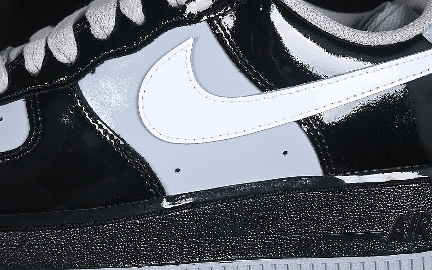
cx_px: 218
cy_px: 115
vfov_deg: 14.7
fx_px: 1048
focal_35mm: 89
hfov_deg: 23.3
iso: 160
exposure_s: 1/60
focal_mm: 50
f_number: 6.3
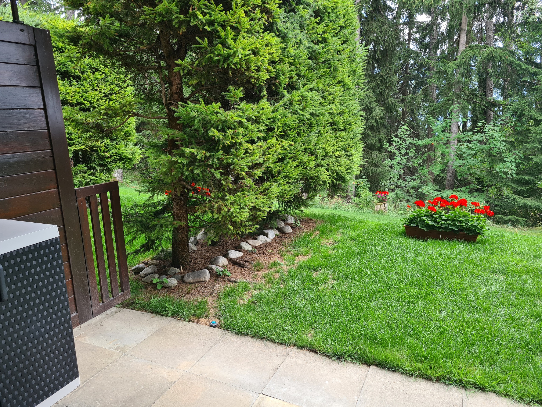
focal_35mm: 26
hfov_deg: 67.3
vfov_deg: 53.1
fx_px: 407
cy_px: 204
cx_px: 271
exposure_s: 1/153
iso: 50
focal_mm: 5.4
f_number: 1.8
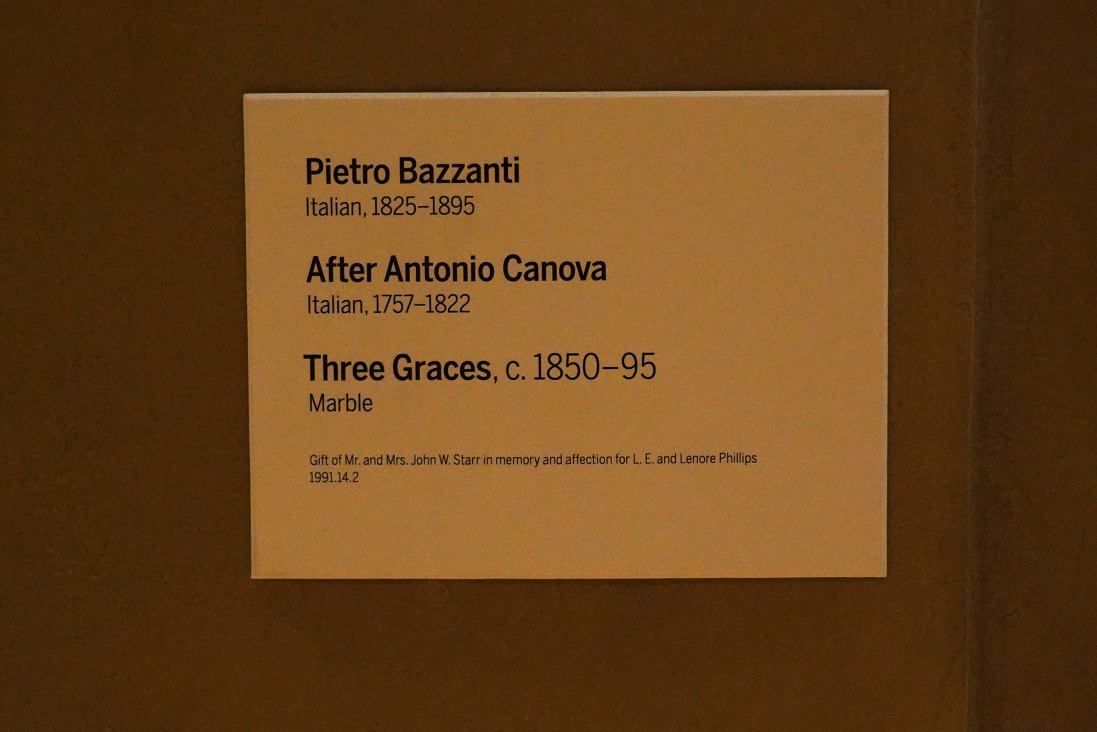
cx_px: 548
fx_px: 1249
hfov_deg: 47.4
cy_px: 366
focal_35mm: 41
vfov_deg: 32.6
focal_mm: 41
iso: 6400
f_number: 5
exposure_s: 1/100
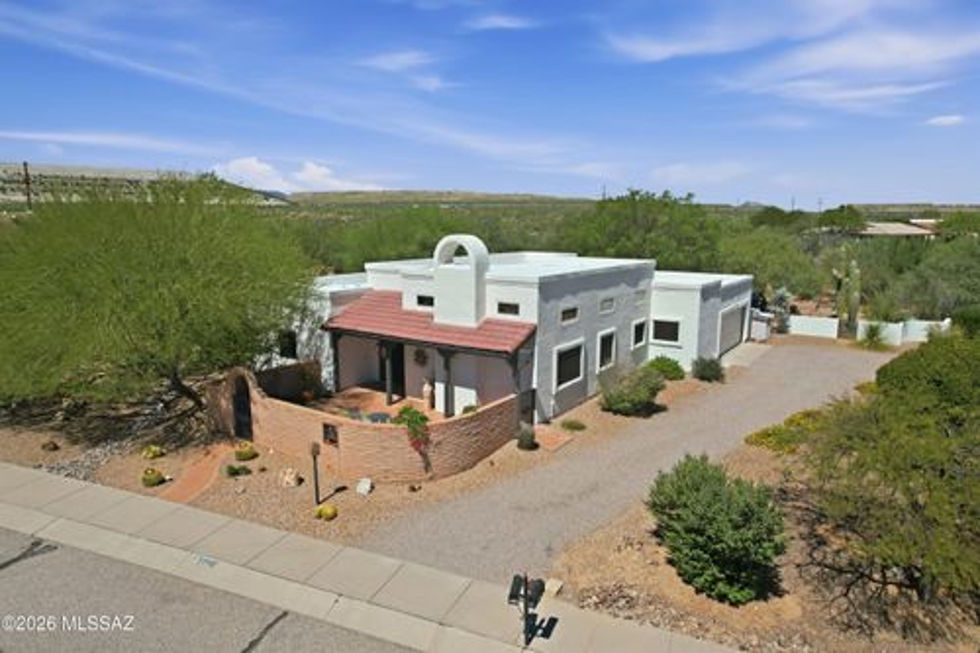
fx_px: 599
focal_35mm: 22
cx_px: 490
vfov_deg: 57.2
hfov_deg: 78.6
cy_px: 326
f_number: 2.8
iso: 110
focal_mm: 8.4
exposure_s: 1/2500
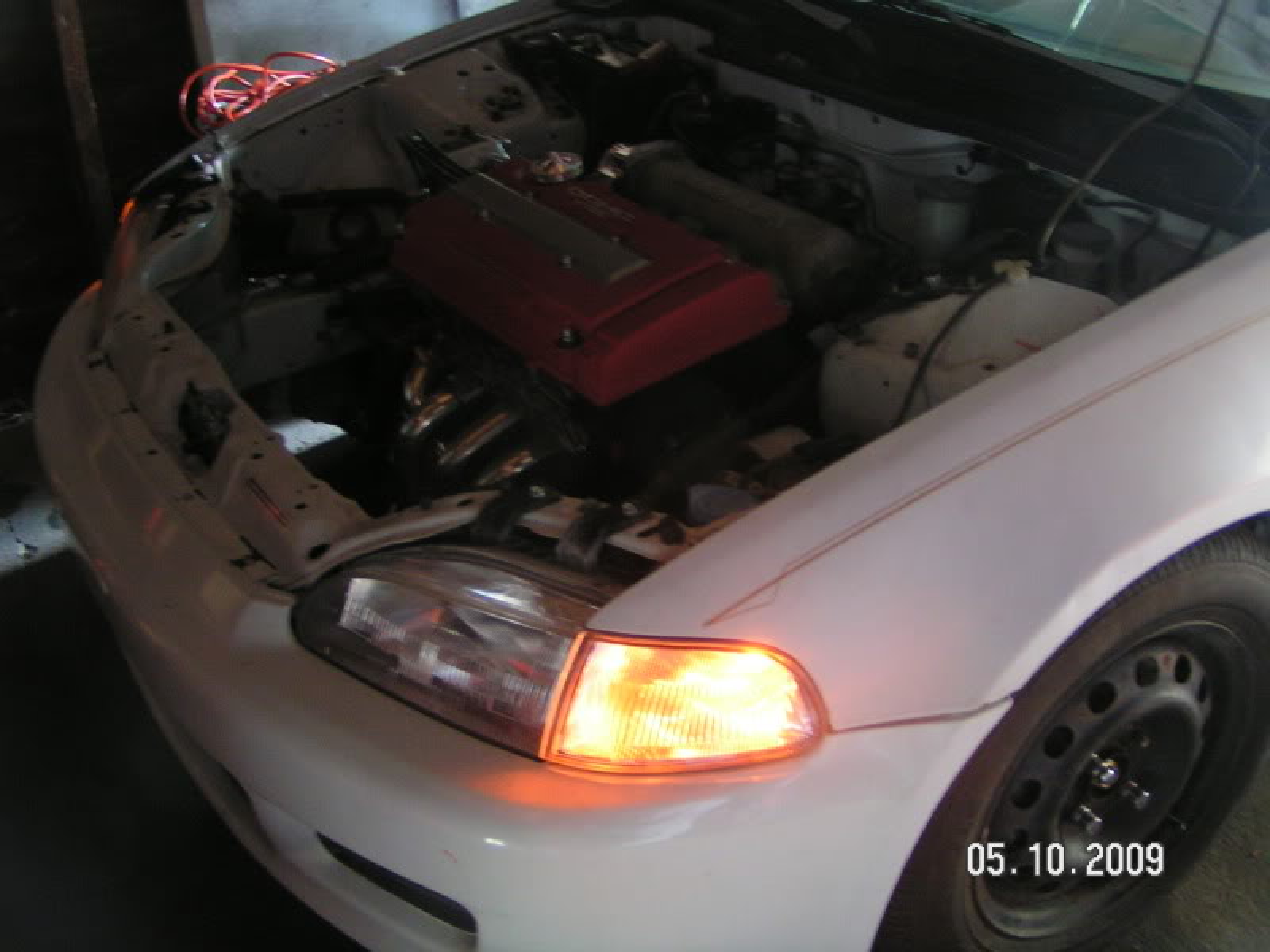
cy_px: 476
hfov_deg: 49.0
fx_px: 1394
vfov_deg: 37.7
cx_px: 635
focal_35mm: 38
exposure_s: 1/5
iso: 200
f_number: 2.8
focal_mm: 5.8
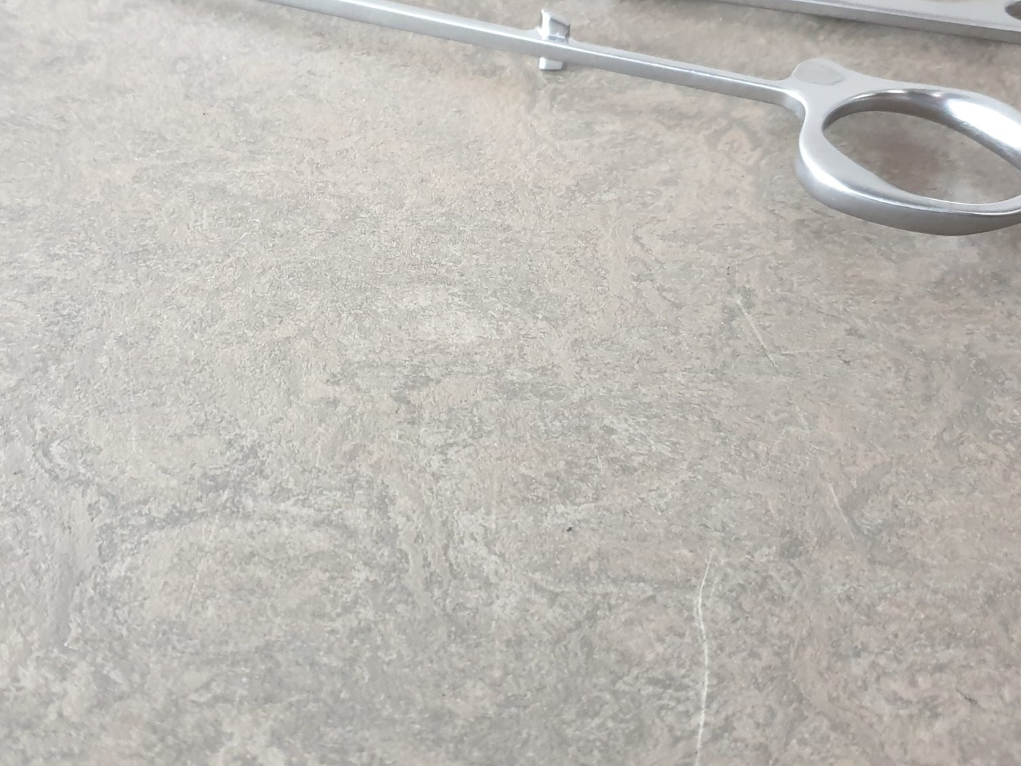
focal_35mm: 44
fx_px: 1298
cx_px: 348
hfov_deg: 42.4
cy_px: 281
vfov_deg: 32.7
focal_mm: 4.3
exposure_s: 1/50
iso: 250
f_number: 1.5
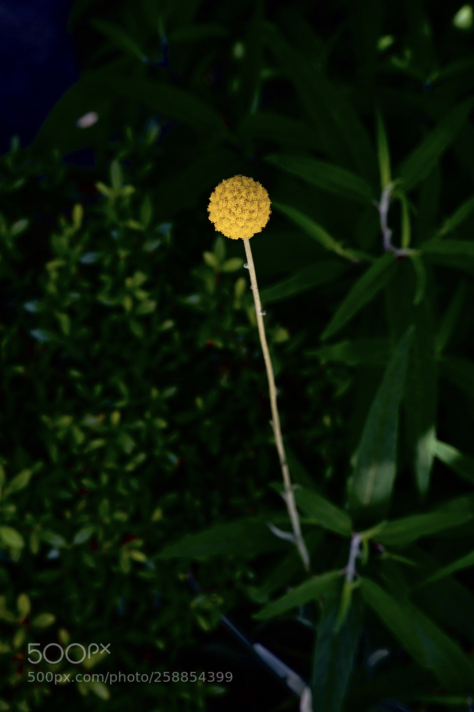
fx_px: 988
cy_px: 356
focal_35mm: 50
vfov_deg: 39.6
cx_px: 237
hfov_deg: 27.0
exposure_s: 1/60
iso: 100
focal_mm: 50
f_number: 8
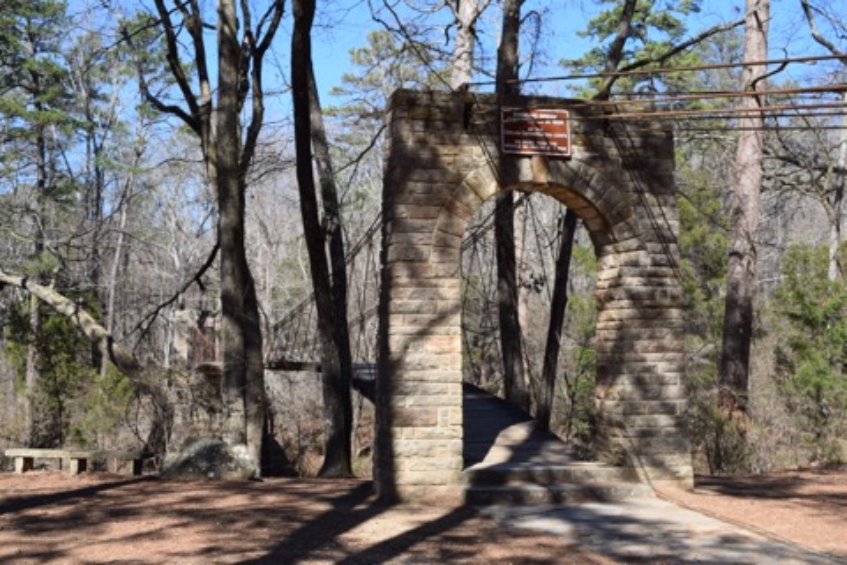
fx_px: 1094
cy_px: 282
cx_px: 424
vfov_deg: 28.9
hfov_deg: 42.3
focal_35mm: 46
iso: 200
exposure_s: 1/320
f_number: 9
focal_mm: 31
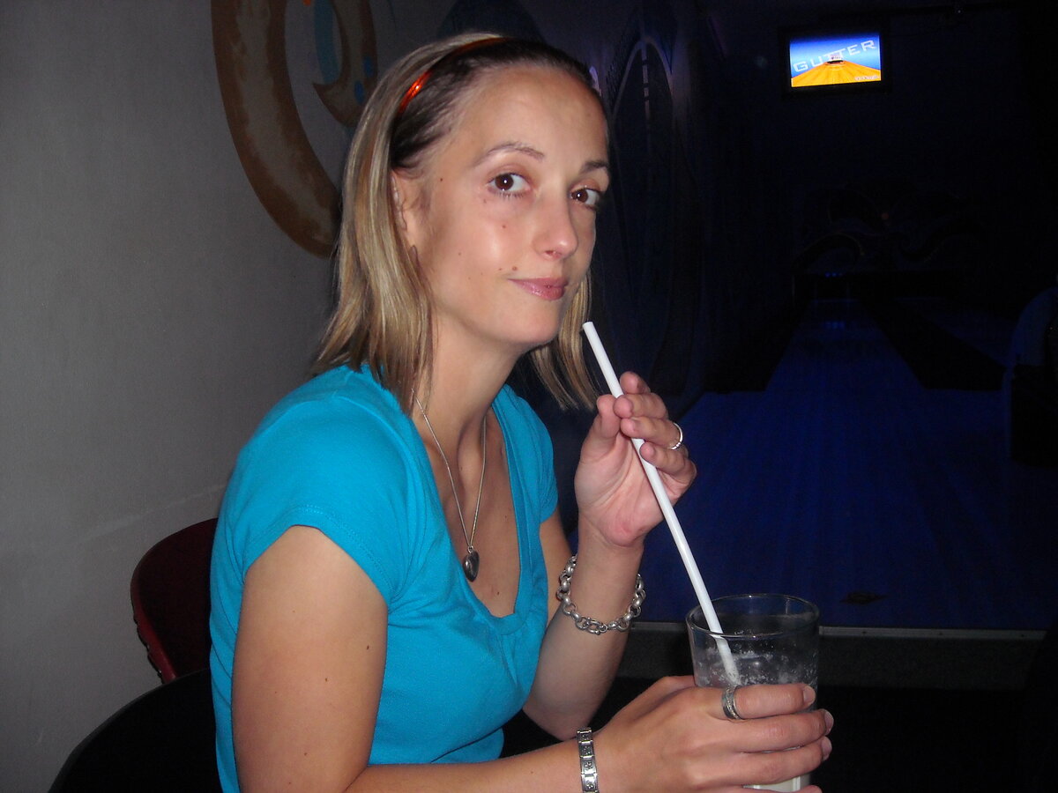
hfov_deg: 52.6
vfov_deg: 40.7
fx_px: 1070
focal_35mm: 35
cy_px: 396
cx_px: 529
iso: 200
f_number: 2.8
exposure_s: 1/60
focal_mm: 5.7
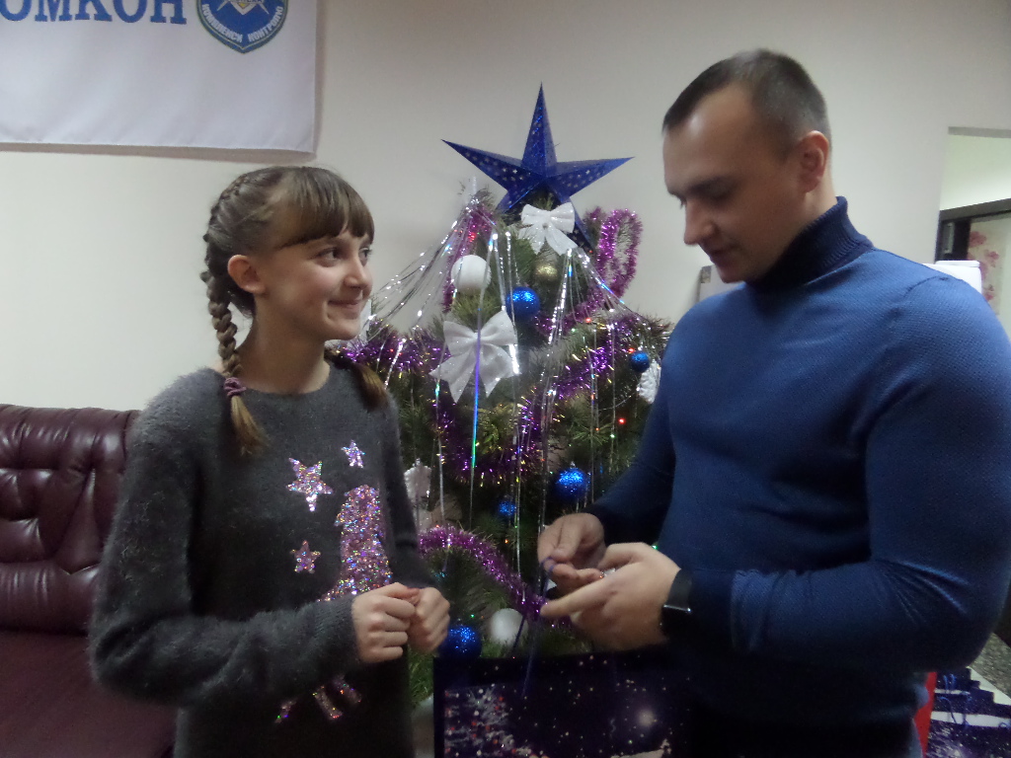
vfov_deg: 56.8
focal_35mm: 24
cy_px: 379
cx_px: 506
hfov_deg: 71.6
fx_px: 701
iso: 800
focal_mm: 4
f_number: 3.2
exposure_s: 1/20
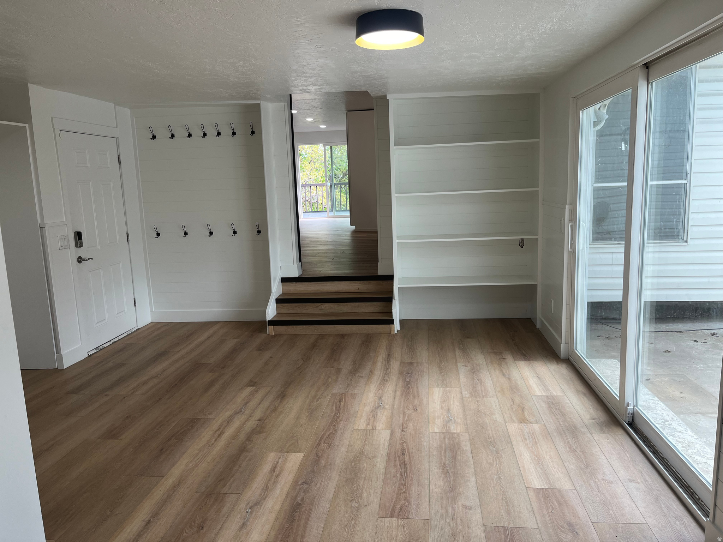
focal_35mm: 26
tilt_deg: -9.7
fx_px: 543
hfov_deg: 67.3
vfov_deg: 53.1
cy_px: 271
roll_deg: +2.3
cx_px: 362
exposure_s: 1/120
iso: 40
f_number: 1.6
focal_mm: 5.1
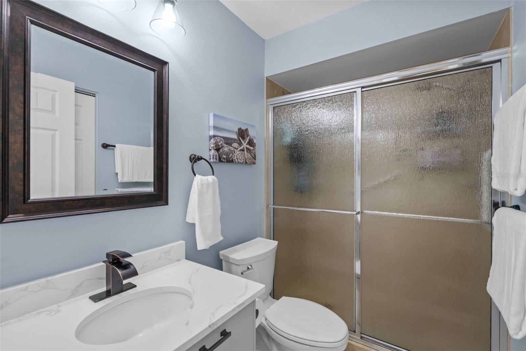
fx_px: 234
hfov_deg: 96.7
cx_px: 263
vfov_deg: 73.7
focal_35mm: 16
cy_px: 176
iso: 800
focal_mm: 16
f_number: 8
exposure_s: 1/6
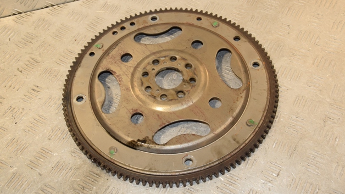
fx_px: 439
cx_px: 171
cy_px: 86
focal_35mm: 48
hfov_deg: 42.9
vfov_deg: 24.9
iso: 800
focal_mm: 30
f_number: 8
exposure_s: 1/200
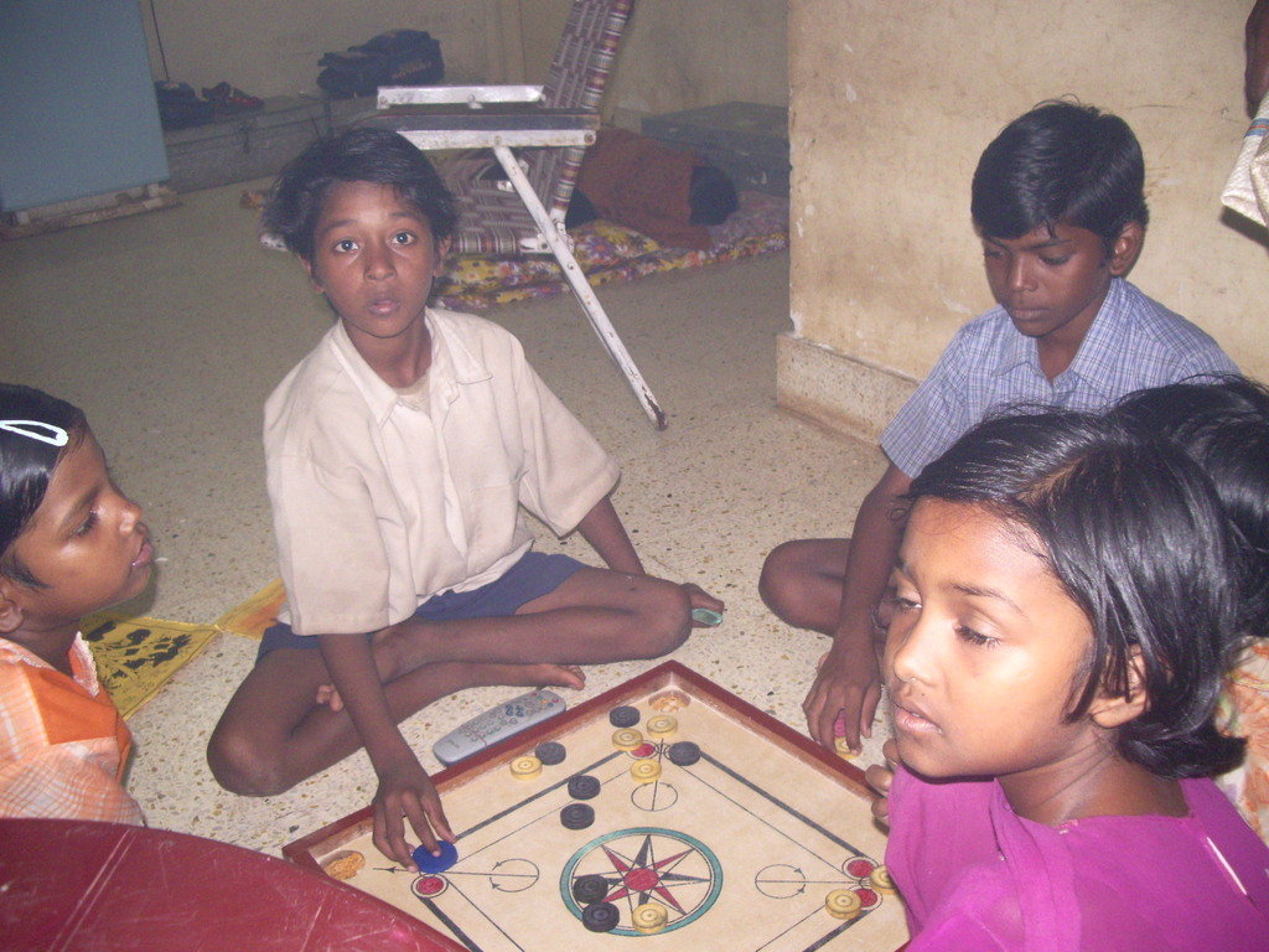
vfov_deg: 40.7
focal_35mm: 35
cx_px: 634
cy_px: 476
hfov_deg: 52.6
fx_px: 1283
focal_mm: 5.8
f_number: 2.6
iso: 160
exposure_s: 1/40
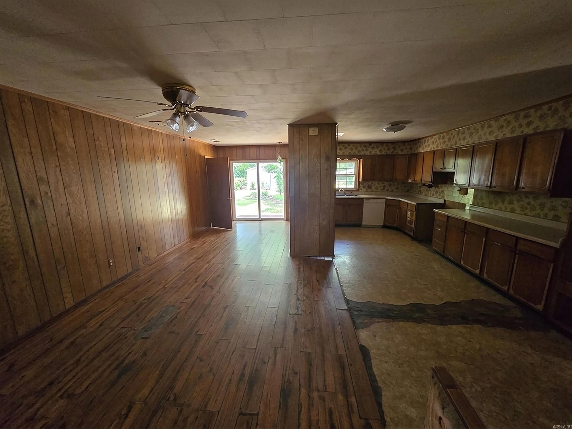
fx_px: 215
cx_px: 286
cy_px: 214
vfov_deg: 89.9
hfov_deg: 106.2
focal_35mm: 13
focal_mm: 1.7
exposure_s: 1/60
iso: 400
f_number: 2.2
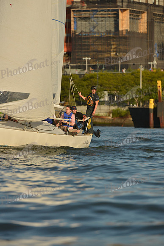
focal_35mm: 300
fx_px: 2049
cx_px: 82
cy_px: 123
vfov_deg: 6.9
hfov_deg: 4.6
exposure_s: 1/1250
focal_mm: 300
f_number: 7.1
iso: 200
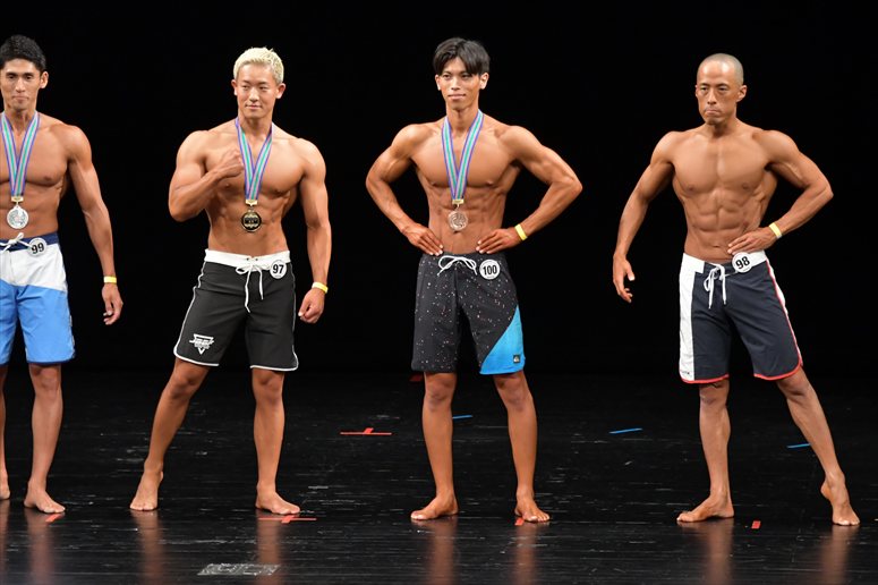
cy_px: 292
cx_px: 439
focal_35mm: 255
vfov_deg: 5.4
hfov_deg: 8.1
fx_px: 6216
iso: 3200
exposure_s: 1/400
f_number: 5.6
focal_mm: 170
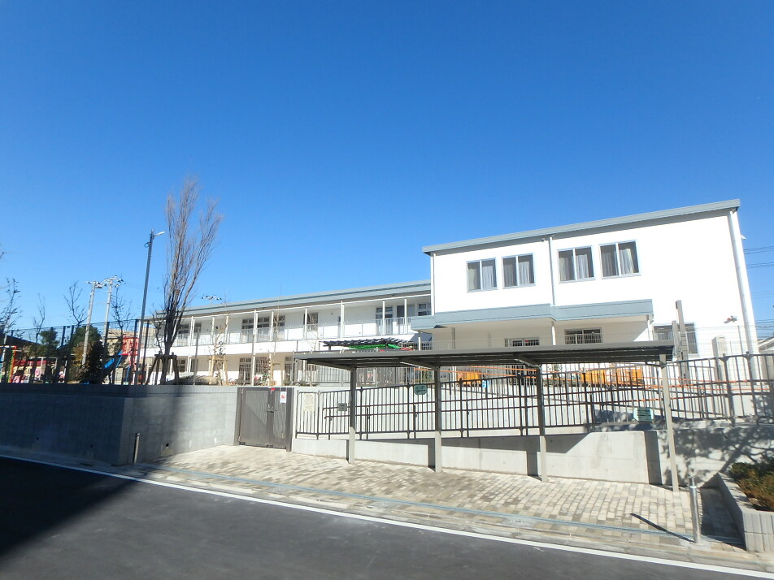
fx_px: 470
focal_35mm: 21
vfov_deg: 63.4
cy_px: 290
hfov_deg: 79.0
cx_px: 387
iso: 125
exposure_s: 1/500
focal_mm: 3.7
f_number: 6
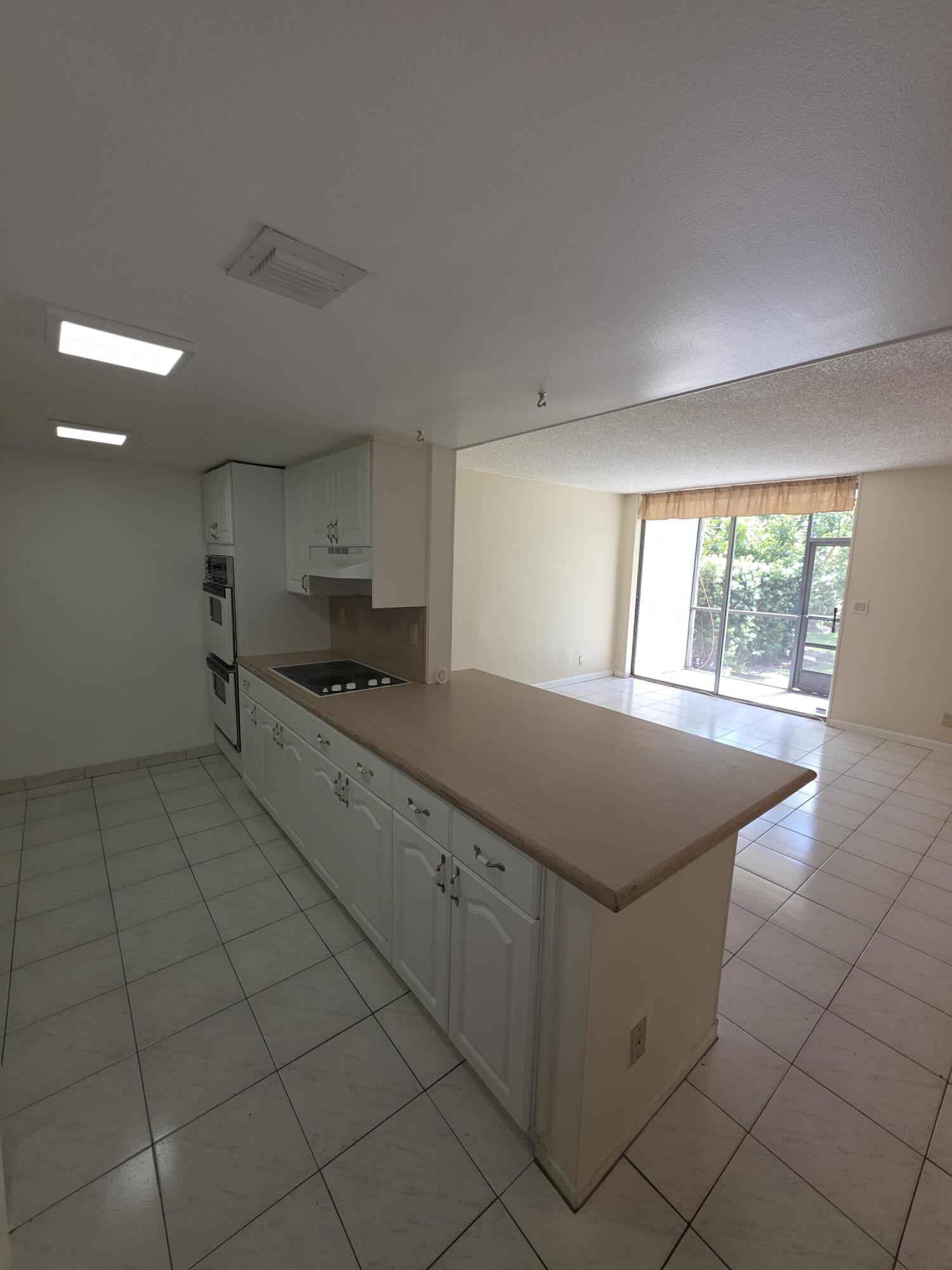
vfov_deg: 106.2
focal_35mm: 13
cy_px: 635
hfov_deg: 89.9
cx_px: 476
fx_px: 477
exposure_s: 1/60
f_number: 1.9
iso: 32
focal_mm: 2.2
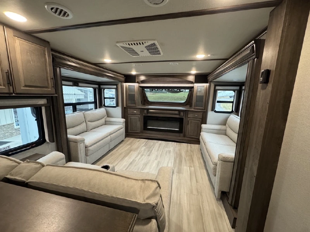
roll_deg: -1.1
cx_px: 155
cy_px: 116
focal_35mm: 14
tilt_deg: -7.7
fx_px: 125
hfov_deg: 102.1
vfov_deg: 85.7
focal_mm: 2.22
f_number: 2.2
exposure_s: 1/60
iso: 320
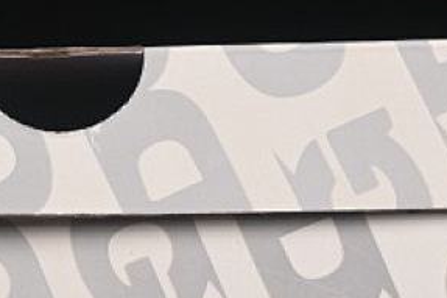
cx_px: 39
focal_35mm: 282
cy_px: 223
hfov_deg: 7.3
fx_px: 3499
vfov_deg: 4.9
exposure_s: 1/80
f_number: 8
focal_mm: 50
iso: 160
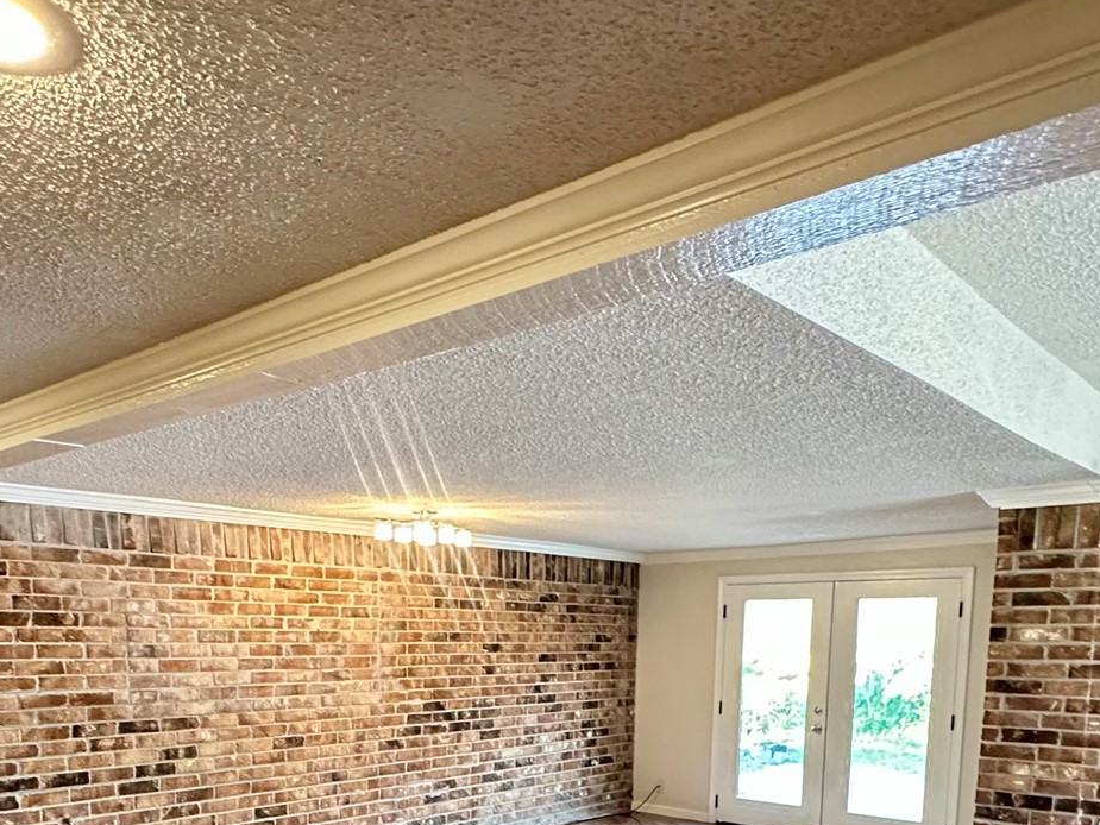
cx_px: 420
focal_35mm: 31
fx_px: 985
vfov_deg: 41.5
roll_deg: -0.7
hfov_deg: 57.7
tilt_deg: -6.6
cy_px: 756
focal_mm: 2.22
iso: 800
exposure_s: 1/60
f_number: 2.2
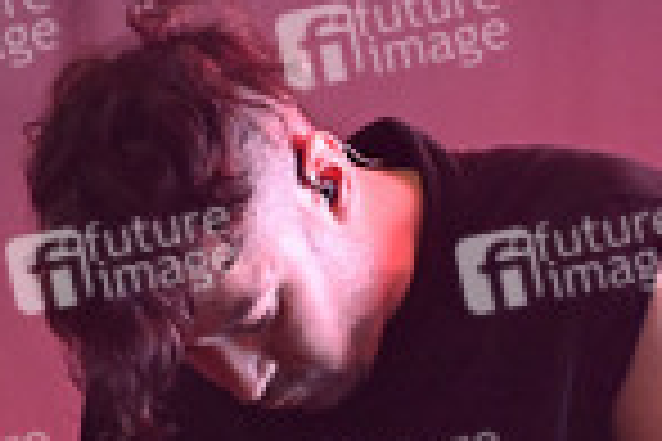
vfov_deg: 3.3
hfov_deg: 5.0
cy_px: 598
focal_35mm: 413
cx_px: 453
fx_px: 7594
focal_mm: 135
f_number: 2.8
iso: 10000
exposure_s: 1/320
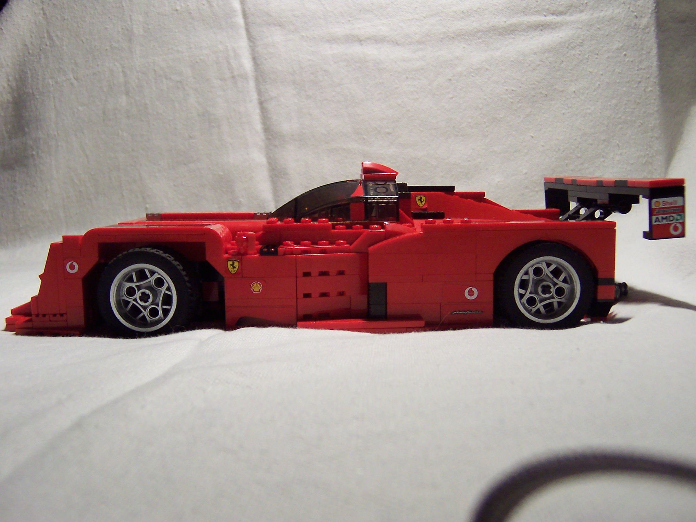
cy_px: 261
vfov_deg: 39.7
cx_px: 348
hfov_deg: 51.4
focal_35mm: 36
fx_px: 724
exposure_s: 1/30
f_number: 2.8
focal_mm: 5.6
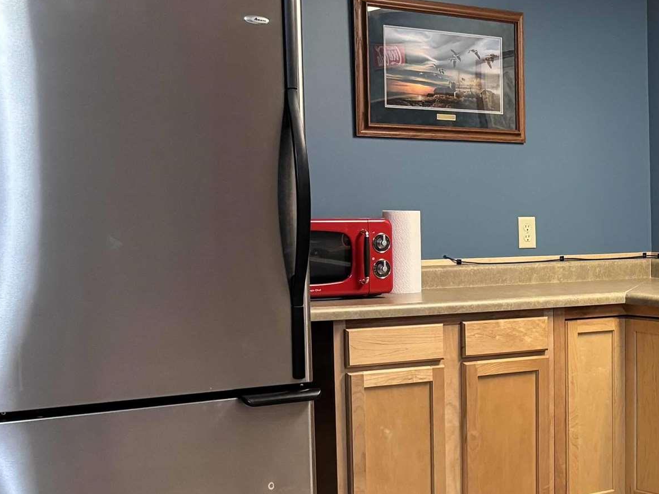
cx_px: 837
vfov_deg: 21.6
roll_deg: +0.0
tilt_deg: -5.1
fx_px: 1294
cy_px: 299
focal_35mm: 68
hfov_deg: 25.1
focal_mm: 5.96
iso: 320
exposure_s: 1/60
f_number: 1.6
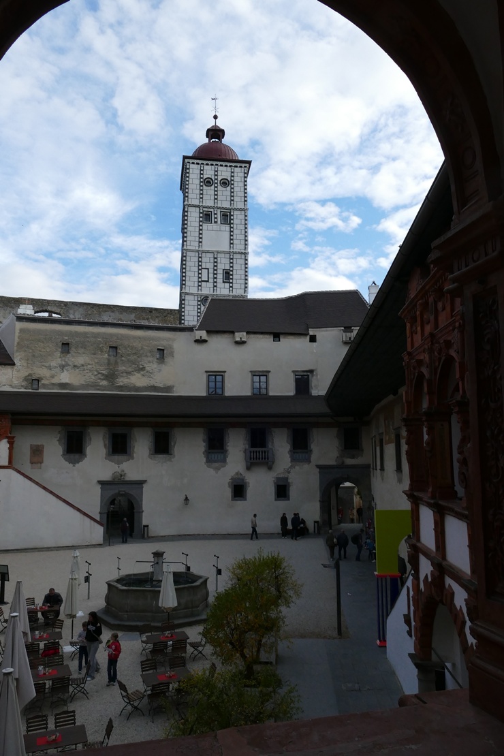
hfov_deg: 51.3
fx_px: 525
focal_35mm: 25
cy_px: 378
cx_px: 252
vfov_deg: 71.5
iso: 500
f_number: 5
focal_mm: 9.12
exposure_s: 1/1600
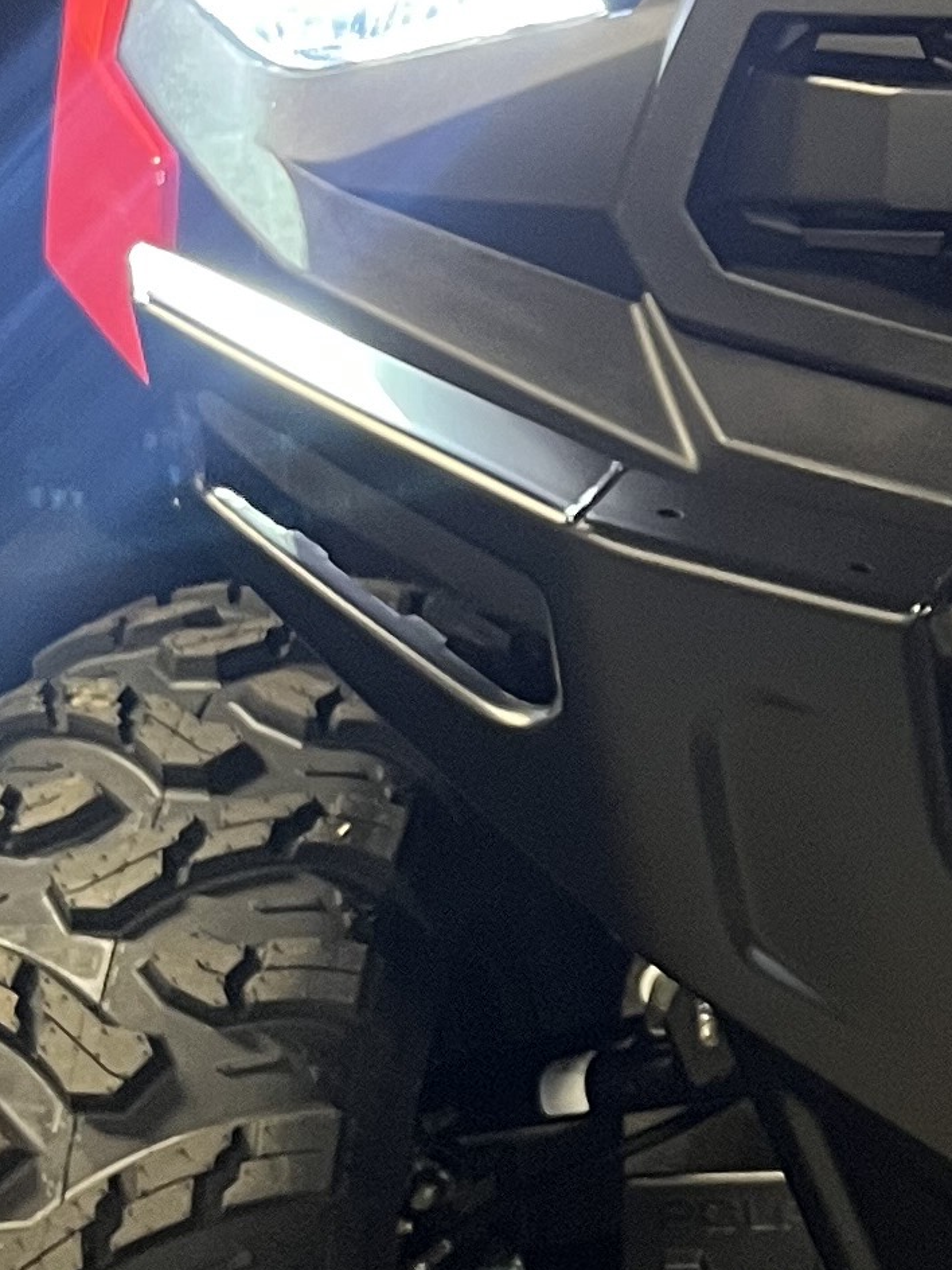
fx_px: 4070
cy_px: 167
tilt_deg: -13.5
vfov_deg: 17.5
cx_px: 1450
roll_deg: +0.8
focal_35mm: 111
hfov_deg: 12.6
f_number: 1.6
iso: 320
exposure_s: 1/60
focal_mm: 5.1
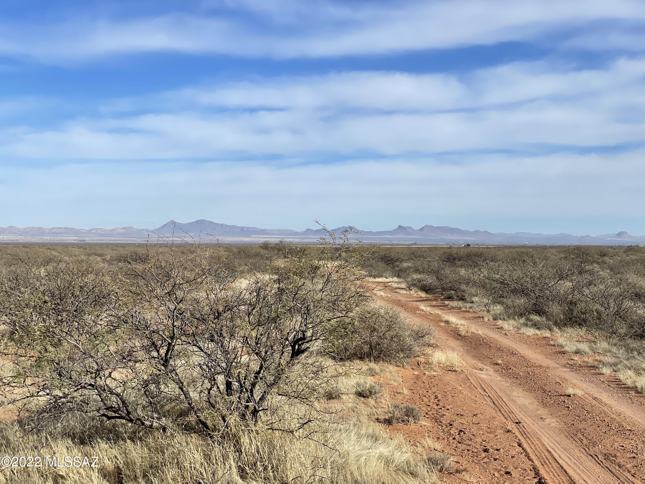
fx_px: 969
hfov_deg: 36.8
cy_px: 242
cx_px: 322
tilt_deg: +0.4
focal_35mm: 52
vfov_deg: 28.0
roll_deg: -0.8
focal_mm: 6
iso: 25
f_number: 2
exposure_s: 1/2817
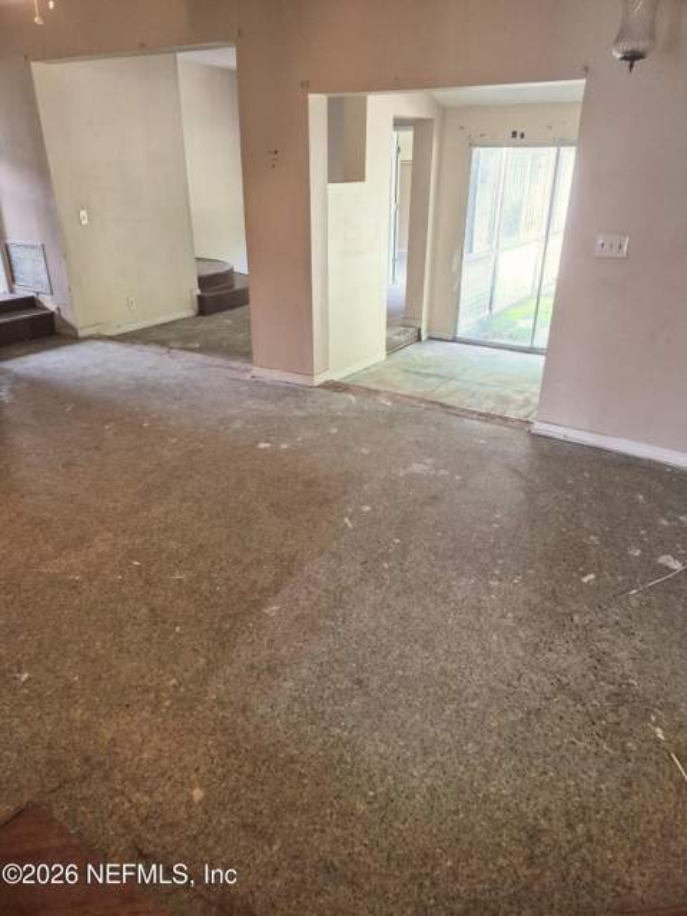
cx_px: 344
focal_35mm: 23
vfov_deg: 73.9
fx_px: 609
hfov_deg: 58.9
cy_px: 458
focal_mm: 5.4
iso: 640
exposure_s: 1/120
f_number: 1.8
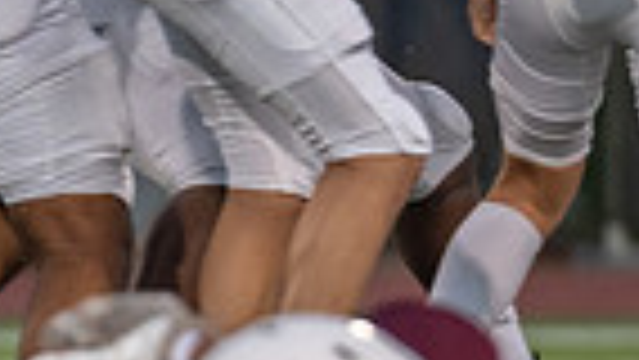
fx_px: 19849
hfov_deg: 1.8
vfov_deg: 1.0
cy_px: -89
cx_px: 1536
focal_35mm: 1171
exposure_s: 1/640
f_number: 2.8
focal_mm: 200
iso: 800
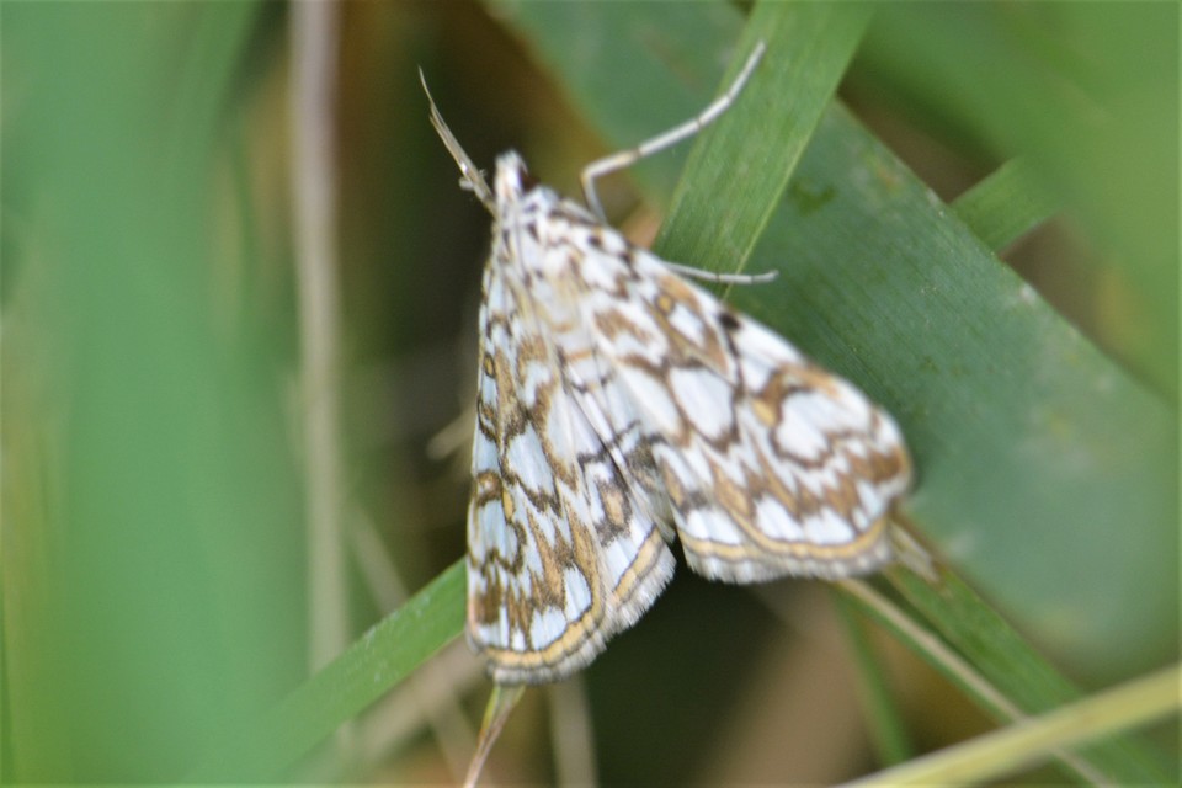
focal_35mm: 405
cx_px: 591
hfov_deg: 5.1
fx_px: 13296
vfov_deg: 3.4
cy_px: 394
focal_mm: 270
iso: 640
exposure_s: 1/125
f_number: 5.6
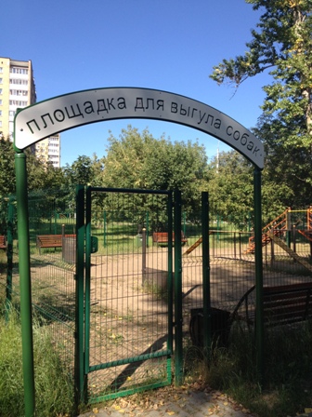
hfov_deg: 40.7
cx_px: 156
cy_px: 208
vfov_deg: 52.6
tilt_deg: +4.3
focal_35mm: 35
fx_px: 421
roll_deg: -1.2
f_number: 2.4
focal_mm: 4.28
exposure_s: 1/824
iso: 50
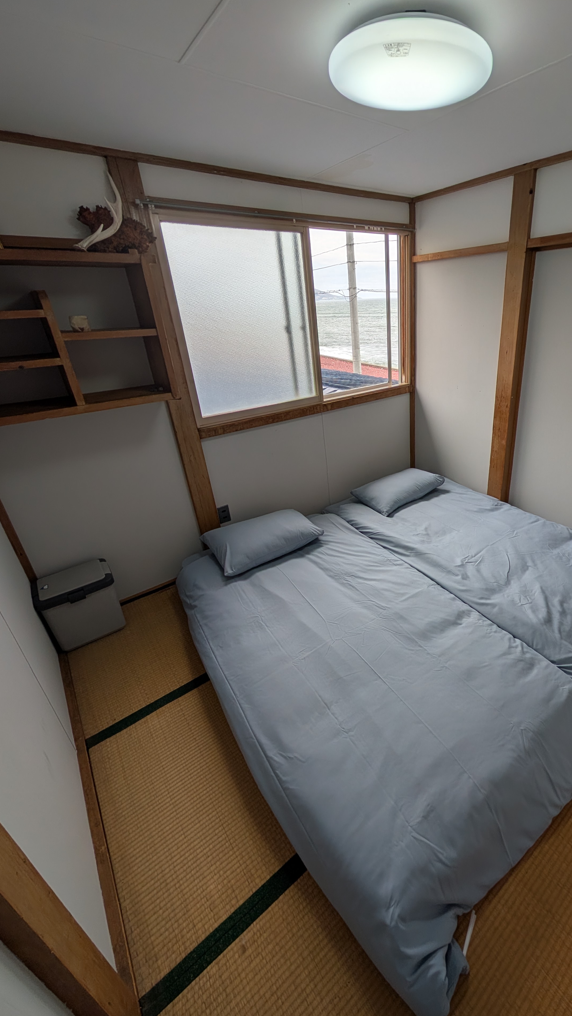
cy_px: 489
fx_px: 377
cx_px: 386
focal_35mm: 14
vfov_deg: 106.8
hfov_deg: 71.9
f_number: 1.7
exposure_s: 1/1272
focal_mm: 2.02
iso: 54
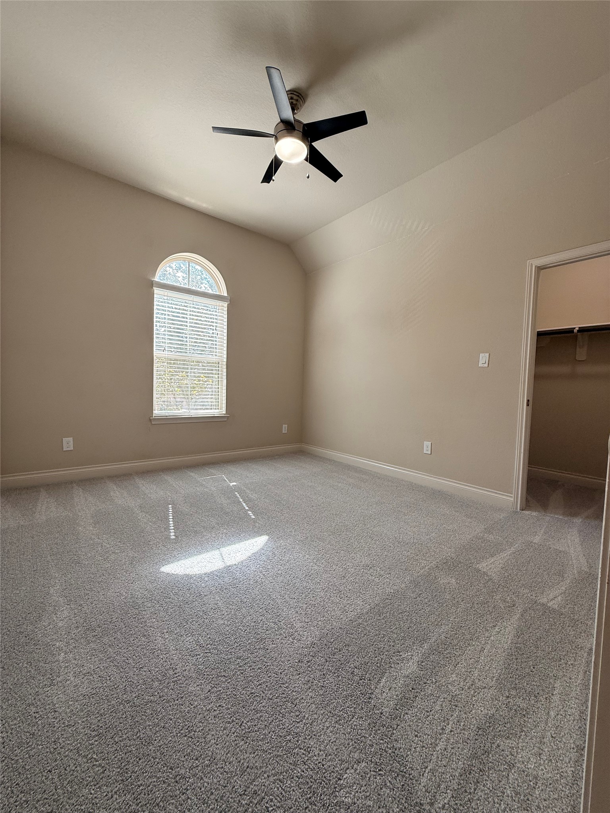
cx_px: 305
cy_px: 406
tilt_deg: -2.3
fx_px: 329
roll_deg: -2.7
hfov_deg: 85.7
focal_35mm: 14
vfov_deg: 102.1
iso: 80
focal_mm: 2.22
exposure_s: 1/120
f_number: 2.2
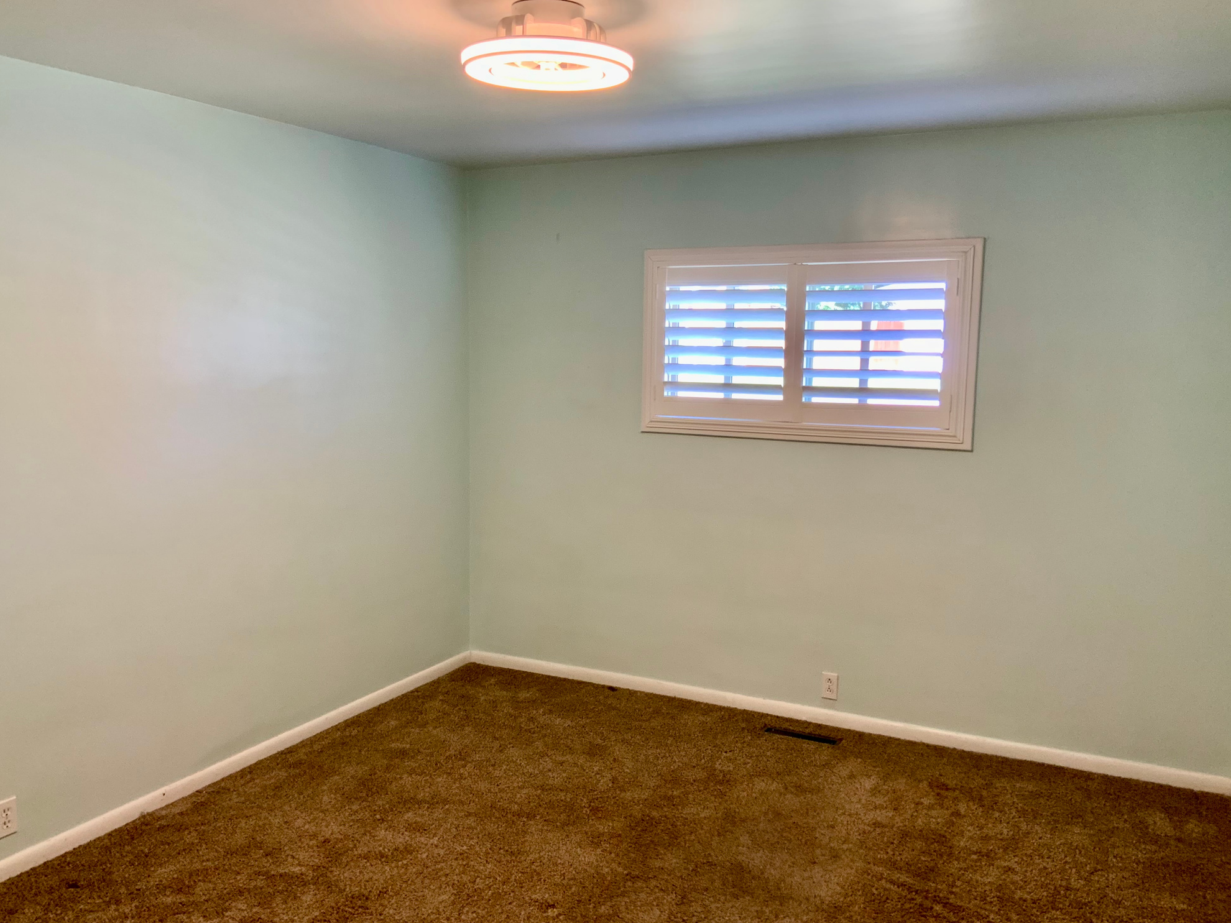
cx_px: 612
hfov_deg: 60.0
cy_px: 476
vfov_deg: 46.8
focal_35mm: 30
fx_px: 1067
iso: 100
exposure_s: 1/60
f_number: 1.8
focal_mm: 3
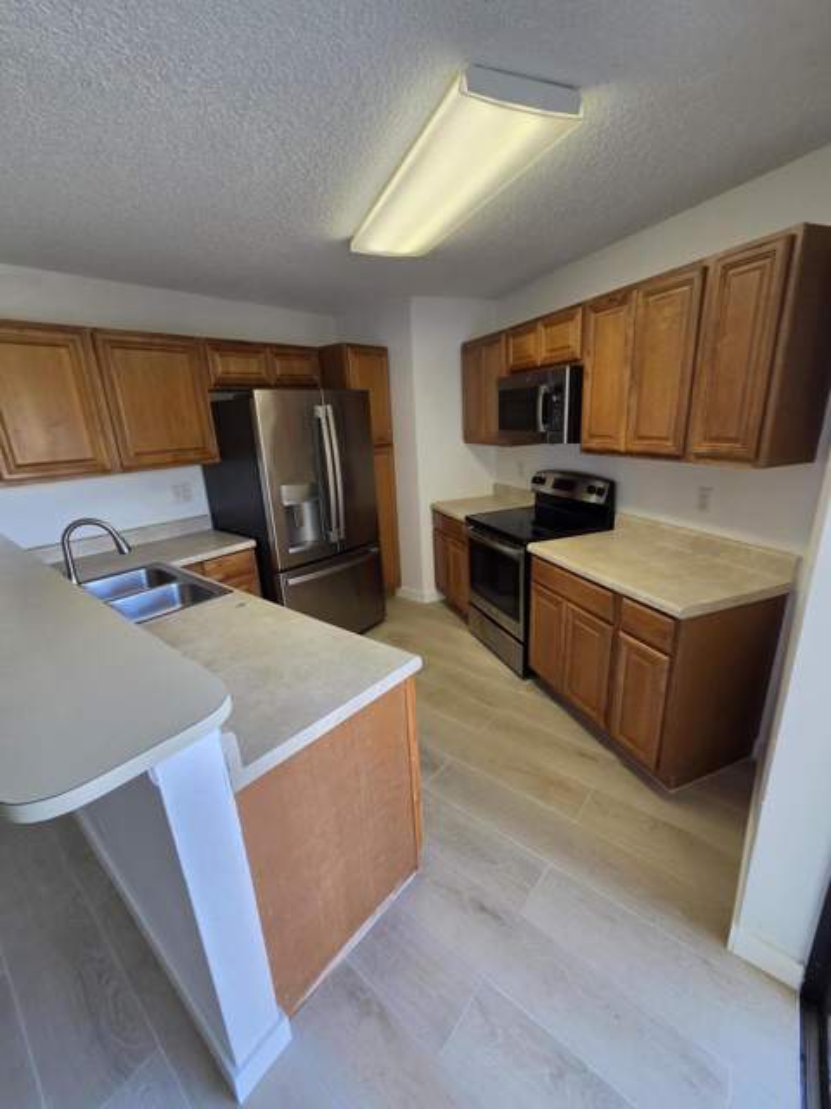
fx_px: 416
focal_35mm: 13
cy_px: 554
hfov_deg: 89.9
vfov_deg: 106.2
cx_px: 416
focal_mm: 2.2
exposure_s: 1/120
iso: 125
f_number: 2.2
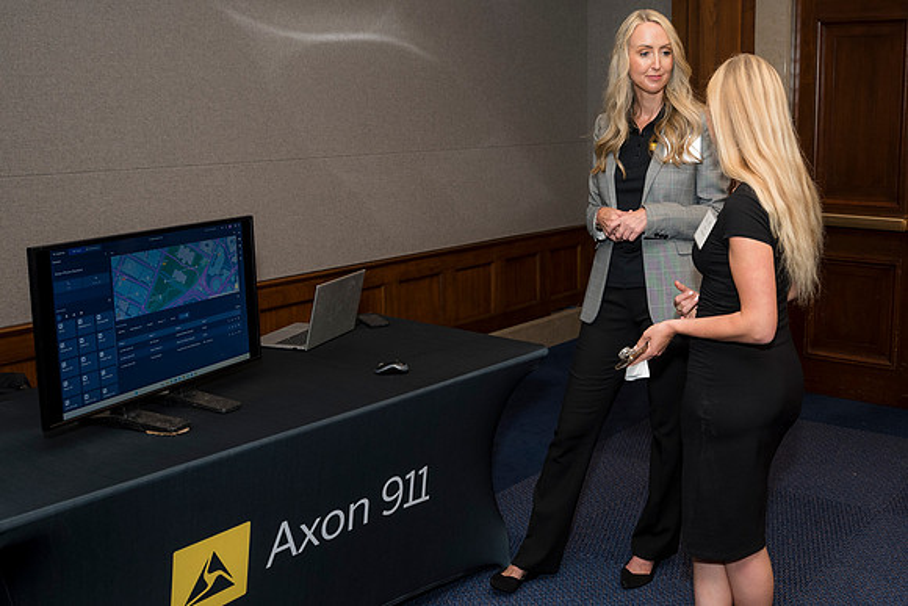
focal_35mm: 31
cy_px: 303
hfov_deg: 60.3
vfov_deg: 42.3
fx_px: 782
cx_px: 454
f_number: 5
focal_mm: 31
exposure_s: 1/125
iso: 800
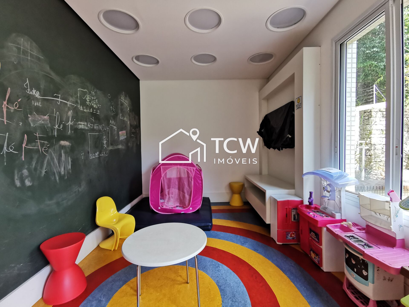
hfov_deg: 94.5
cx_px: 204
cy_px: 154
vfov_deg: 78.1
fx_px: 189
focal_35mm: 16
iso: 160
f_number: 2.2
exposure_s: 1/50
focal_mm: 2.35
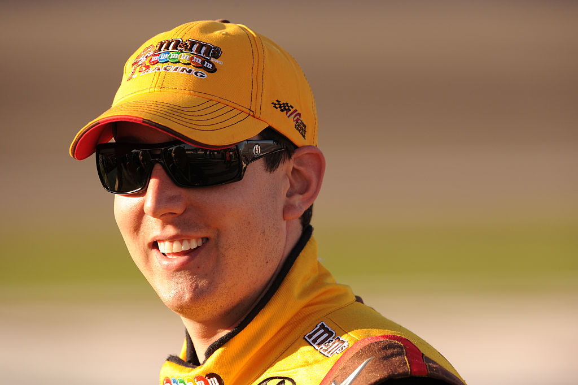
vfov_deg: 3.4
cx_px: 289
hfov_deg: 5.2
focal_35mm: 400
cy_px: 192
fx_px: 6417
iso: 400
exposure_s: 1/1000
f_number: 6.3
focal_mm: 400
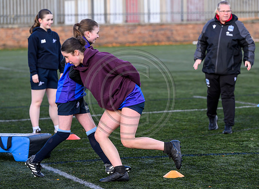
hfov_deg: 13.9
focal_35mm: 143
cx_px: 140
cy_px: 106
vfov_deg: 10.2
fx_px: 1063
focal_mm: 120
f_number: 3.5
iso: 500
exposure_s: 1/1000
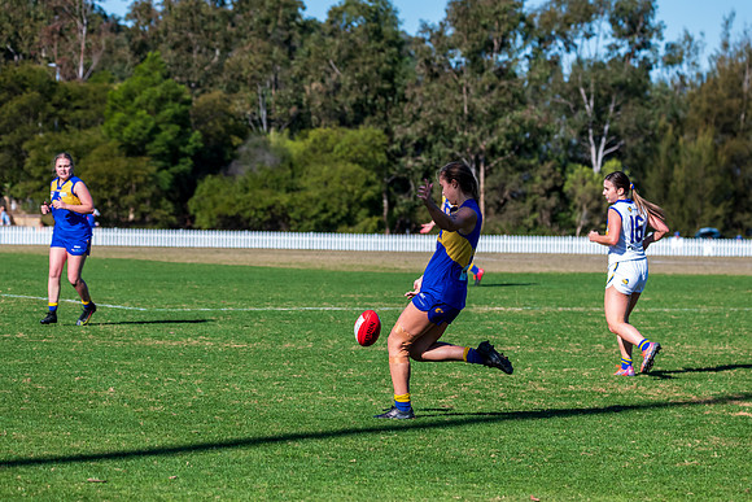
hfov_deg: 11.0
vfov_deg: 7.4
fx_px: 3892
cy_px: 257
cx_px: 412
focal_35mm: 186
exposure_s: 1/2000
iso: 800
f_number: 7.1
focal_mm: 170
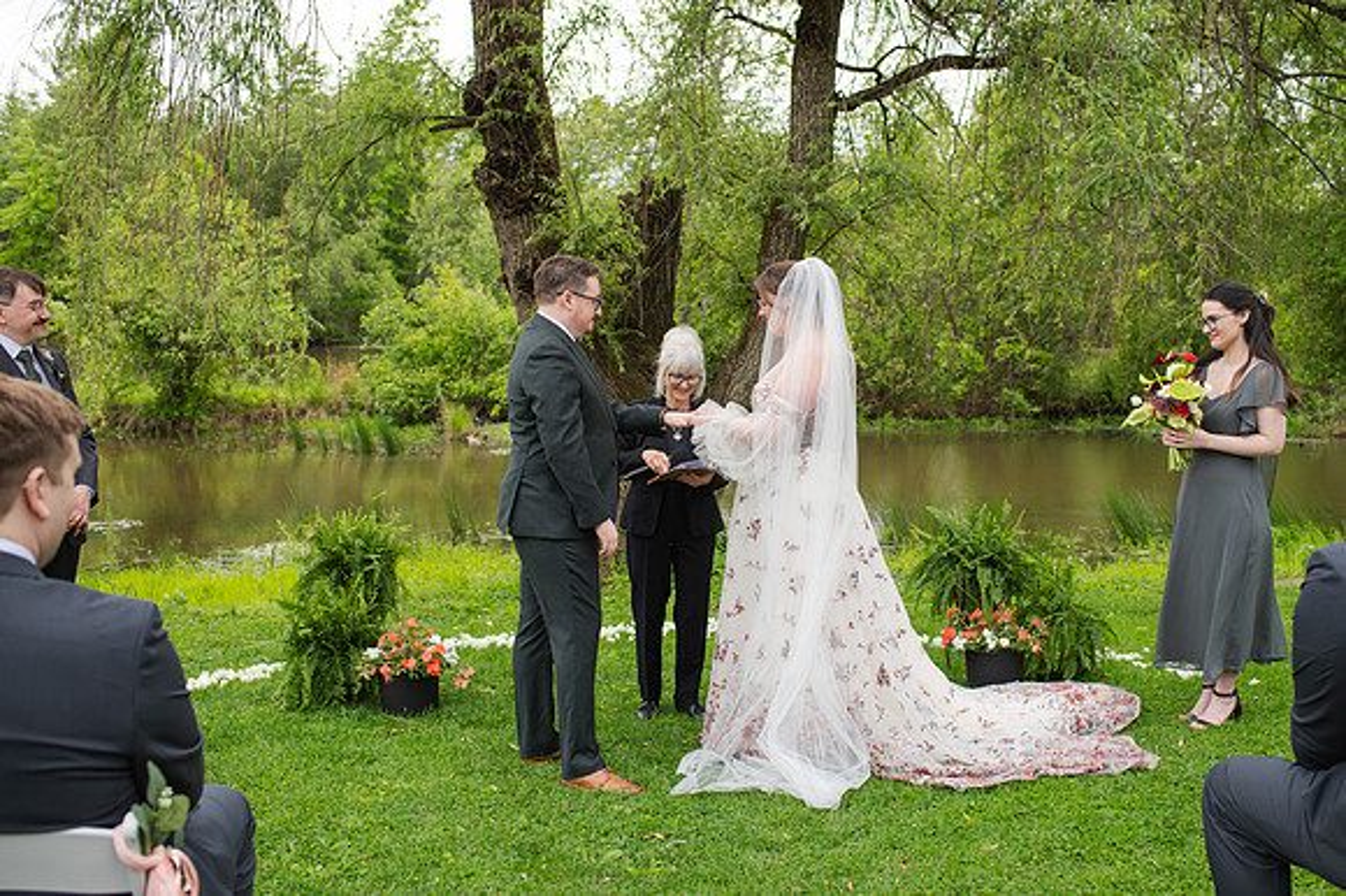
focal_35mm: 37
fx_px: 1398
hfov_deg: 51.4
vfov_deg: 35.5
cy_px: 459
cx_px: 710
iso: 140
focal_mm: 35
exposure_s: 1/500
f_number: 3.5
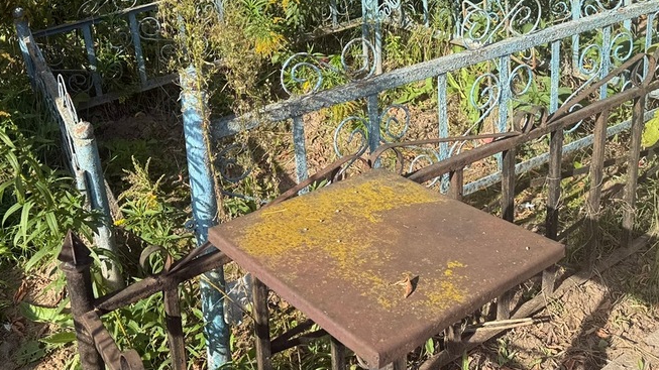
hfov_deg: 49.4
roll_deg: +3.0
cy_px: 37
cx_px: 313
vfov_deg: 27.9
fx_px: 716
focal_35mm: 41
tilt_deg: -14.4
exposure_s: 1/1653
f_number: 1.78
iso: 80
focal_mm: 6.76
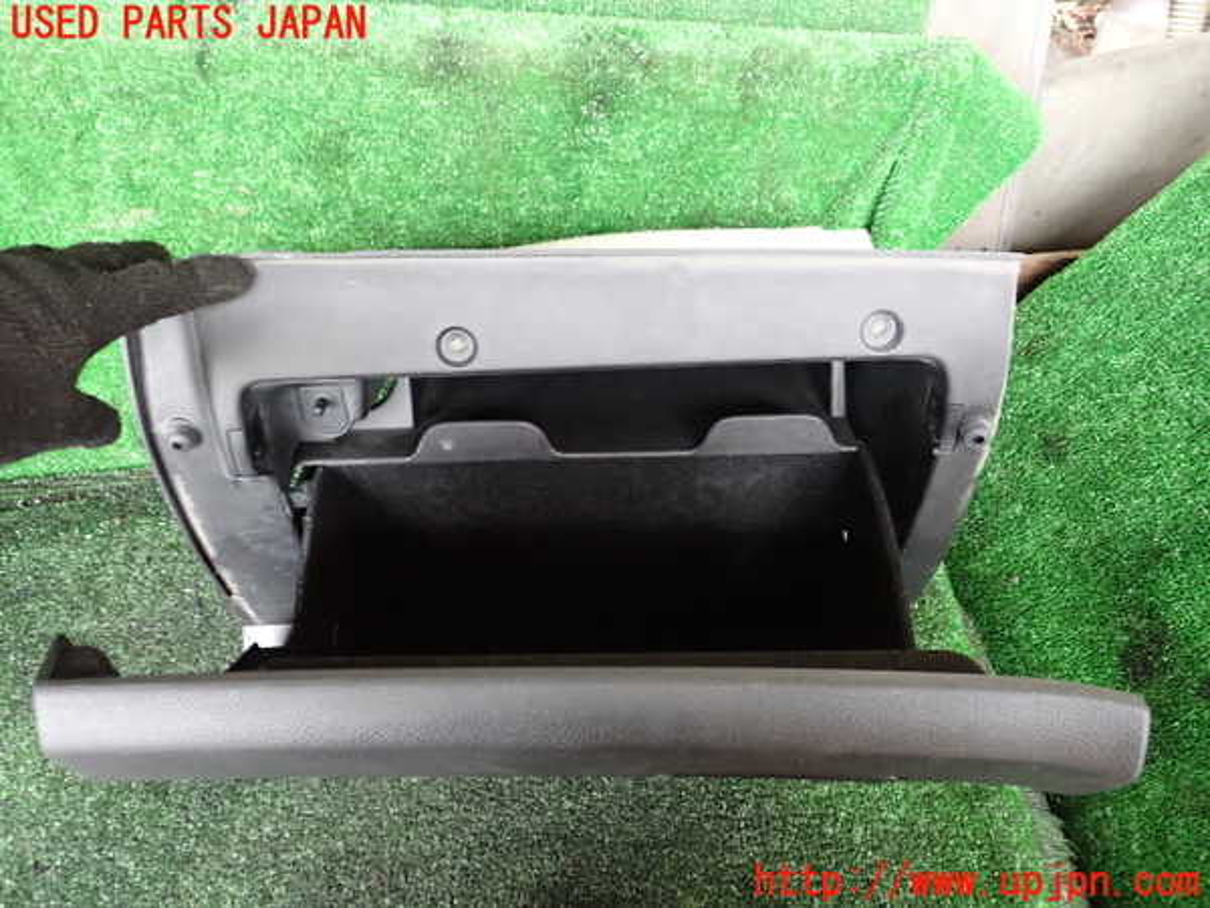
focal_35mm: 30
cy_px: 454
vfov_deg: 46.8
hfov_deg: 60.0
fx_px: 1049
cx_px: 605
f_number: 2.3
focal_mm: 5.4
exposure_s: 1/25
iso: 800
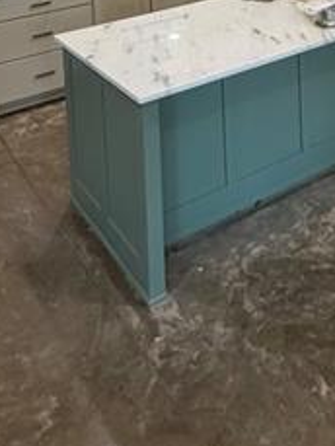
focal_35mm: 47
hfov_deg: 30.9
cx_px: 195
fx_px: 606
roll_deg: +2.5
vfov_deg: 31.3
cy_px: -132
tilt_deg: -4.1
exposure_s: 1/120
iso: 200
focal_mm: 2.22
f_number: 2.2
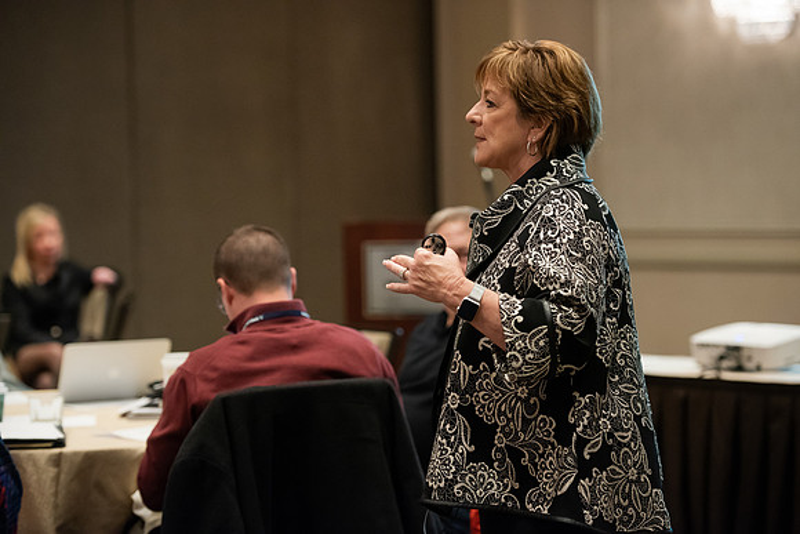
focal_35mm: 110
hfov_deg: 18.6
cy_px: 267
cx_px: 400
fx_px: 2445
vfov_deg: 12.5
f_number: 2.8
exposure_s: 1/160
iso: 5000
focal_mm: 110
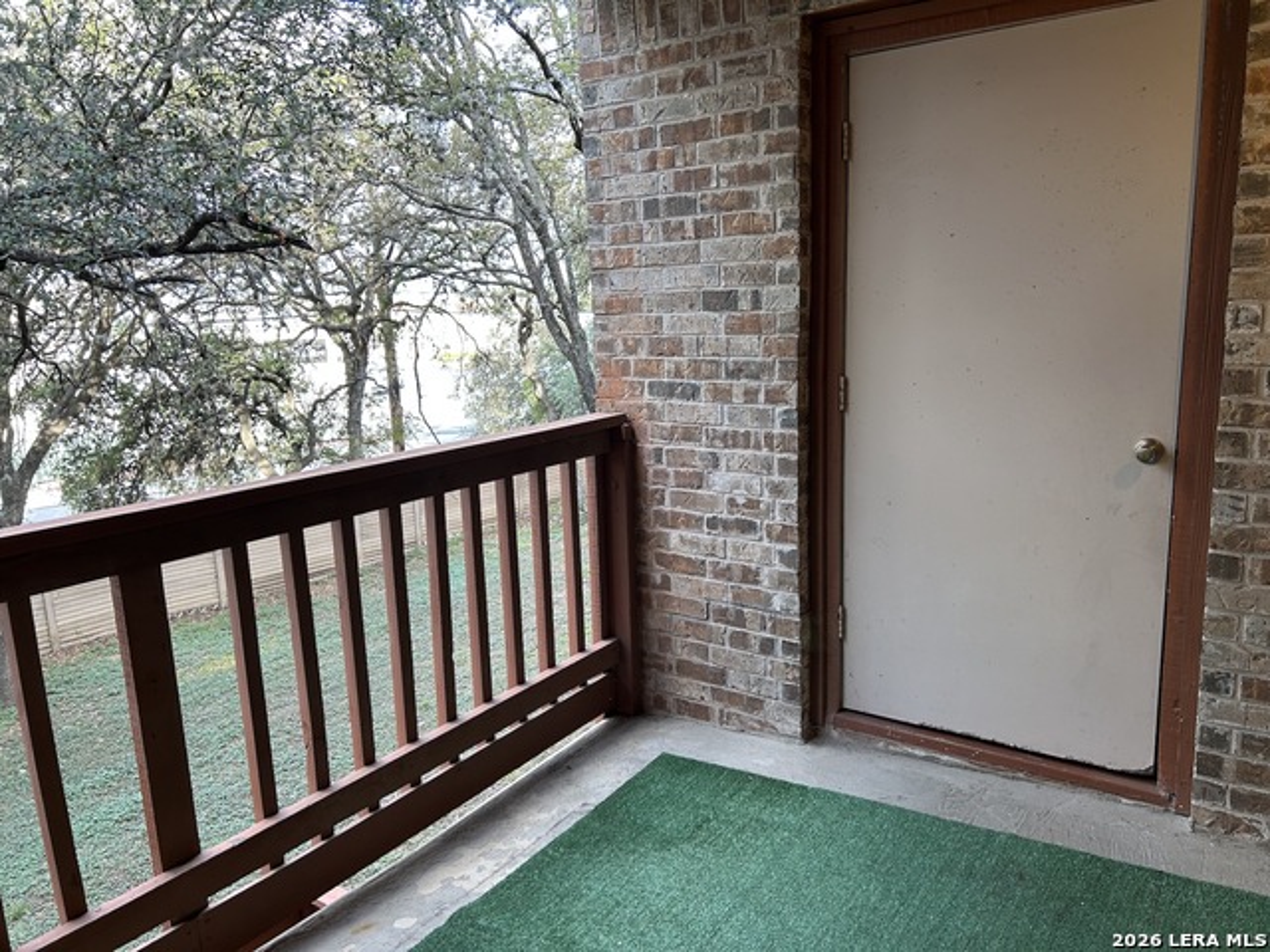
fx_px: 954
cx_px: 635
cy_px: 476
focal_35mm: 26
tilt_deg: -10.3
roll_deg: +2.0
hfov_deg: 67.3
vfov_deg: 53.1
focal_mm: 5.7
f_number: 1.5
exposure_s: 1/120
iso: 50
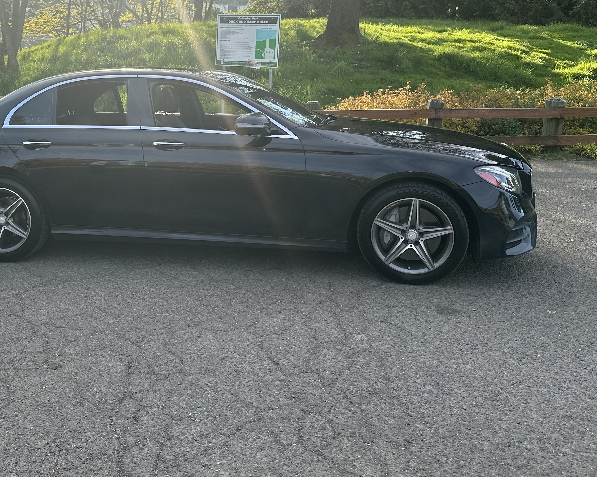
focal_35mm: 40
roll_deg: -1.9
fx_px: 707
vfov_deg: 36.9
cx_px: 162
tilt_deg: -7.9
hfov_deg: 44.5
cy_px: 152
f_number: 1.78
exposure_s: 1/1304
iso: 80
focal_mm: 6.86
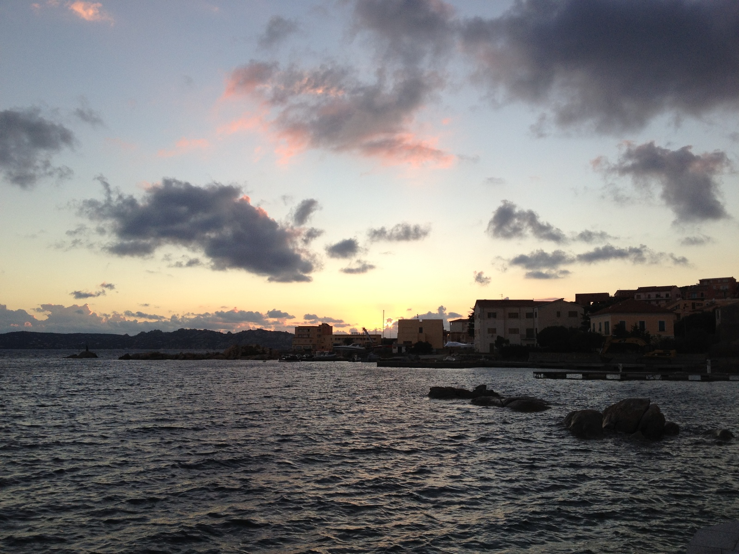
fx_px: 747
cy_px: 277
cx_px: 370
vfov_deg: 40.7
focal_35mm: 35
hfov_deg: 52.6
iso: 64
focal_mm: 4.28
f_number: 2.4
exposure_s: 1/284
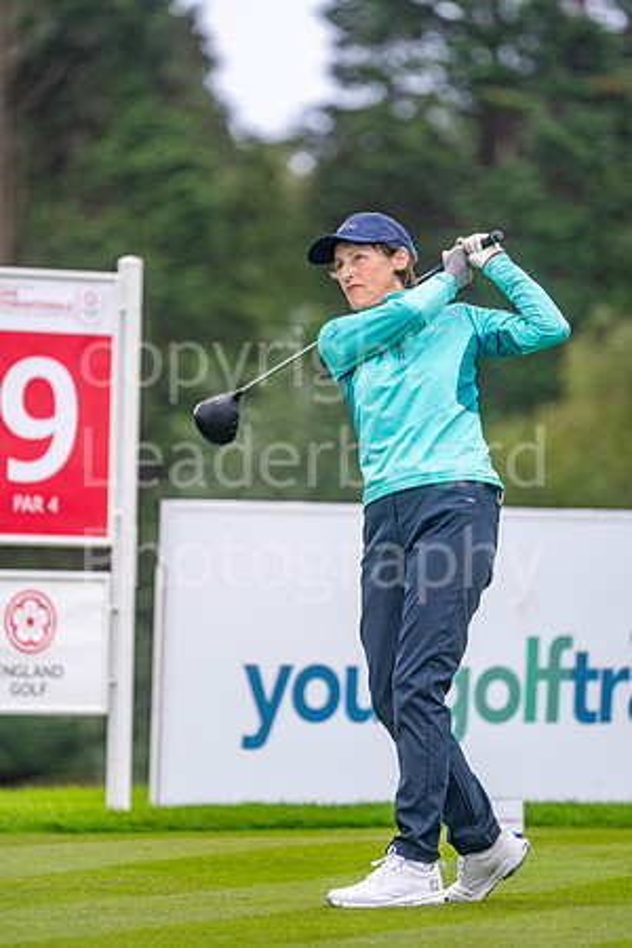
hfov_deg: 4.6
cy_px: 474
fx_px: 7899
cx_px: 316
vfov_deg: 6.9
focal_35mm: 300
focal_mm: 300
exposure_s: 1/320
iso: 1000
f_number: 4.5
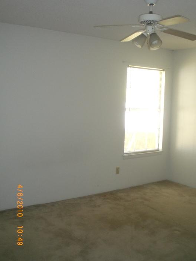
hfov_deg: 37.7
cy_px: 130
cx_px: 98
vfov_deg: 49.0
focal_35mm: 38
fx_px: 287
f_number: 3.1
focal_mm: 6.3
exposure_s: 1/60
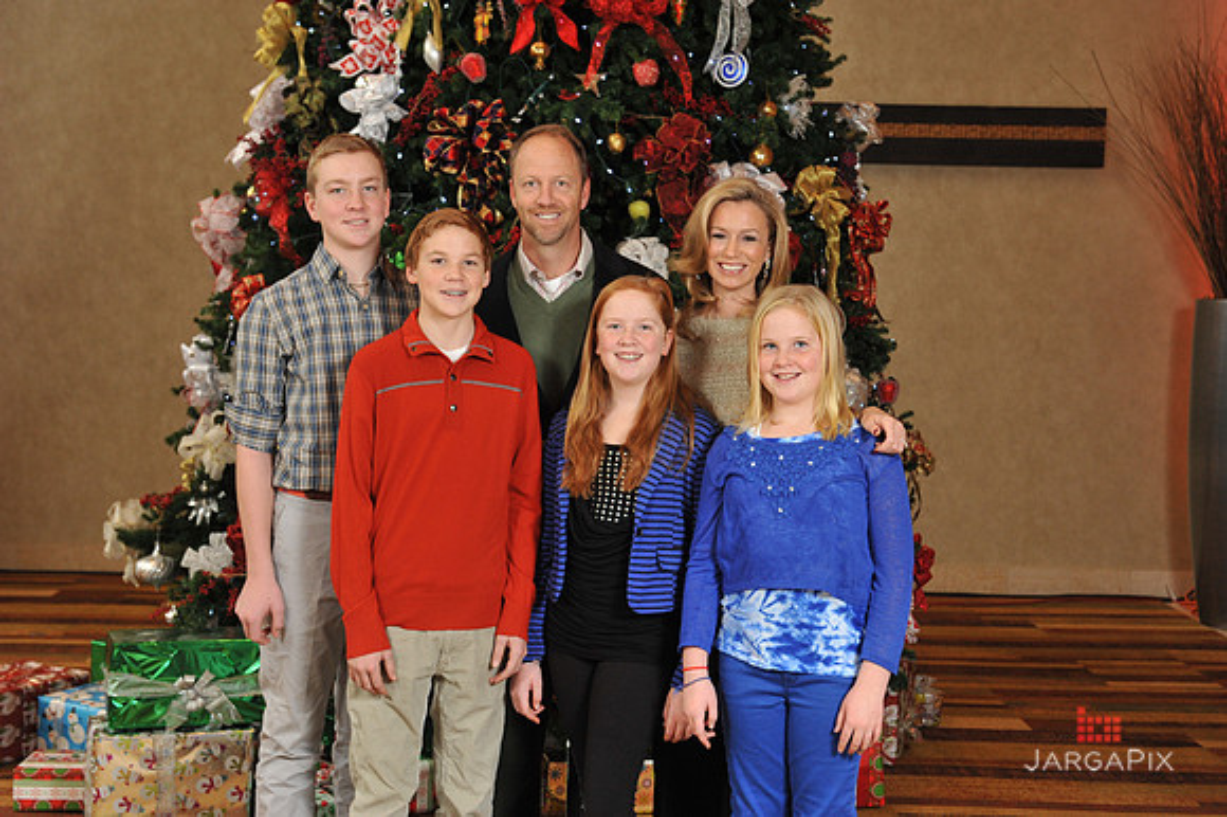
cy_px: 408
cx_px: 614
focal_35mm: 56
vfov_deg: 24.2
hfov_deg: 35.7
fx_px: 1908
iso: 1600
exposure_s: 1/125
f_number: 6.3
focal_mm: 56
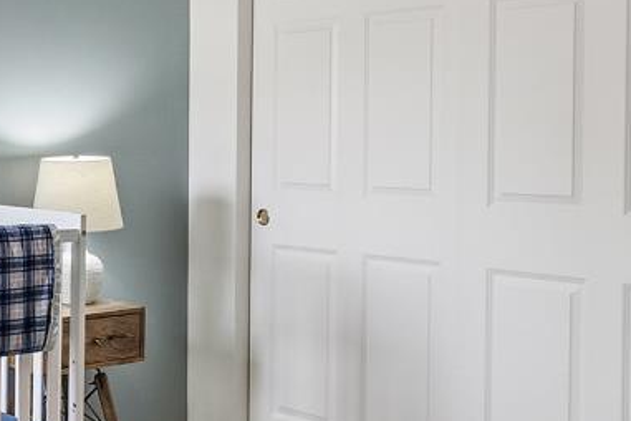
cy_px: 157
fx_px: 1034
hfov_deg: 32.8
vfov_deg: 22.9
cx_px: 104
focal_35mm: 59
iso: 250
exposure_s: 1/15
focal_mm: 10
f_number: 9
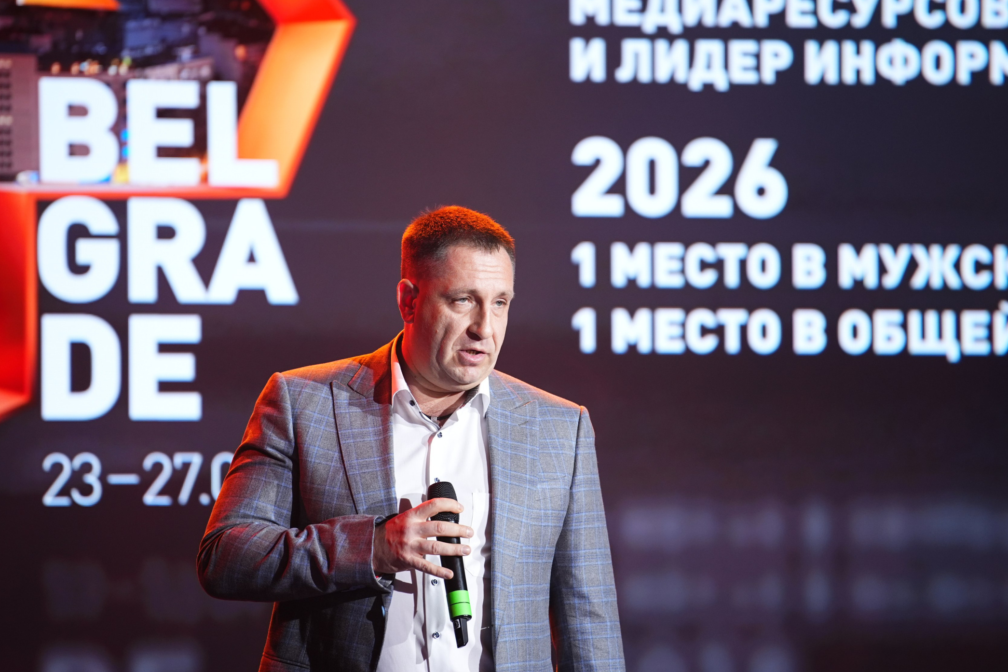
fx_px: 6859
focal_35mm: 245
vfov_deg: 5.6
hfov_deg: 8.4
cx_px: 478
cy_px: 338
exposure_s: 1/200
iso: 800
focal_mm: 200
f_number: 2.8
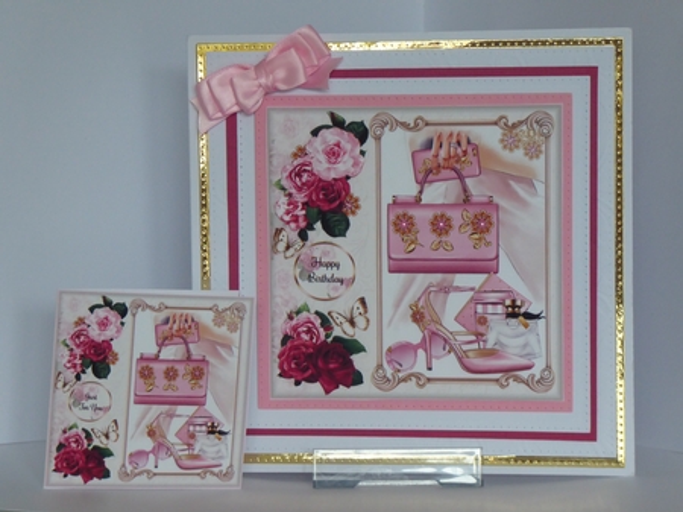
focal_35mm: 117
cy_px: 256
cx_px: 342
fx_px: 2307
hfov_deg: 16.8
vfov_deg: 12.7
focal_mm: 19
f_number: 5.1
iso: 400
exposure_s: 1/60
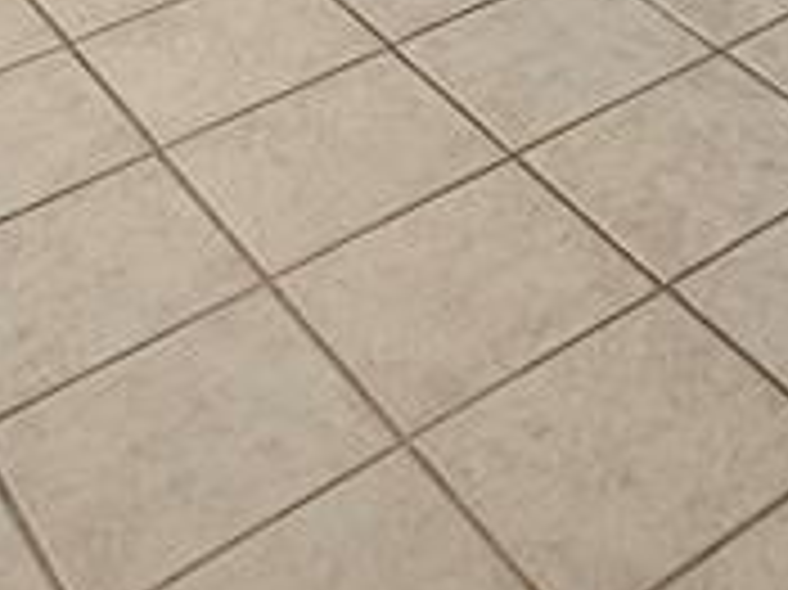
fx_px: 1729
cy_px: -723
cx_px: 883
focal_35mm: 76
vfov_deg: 14.5
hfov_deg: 23.9
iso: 160
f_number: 2.2
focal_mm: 2.2
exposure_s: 1/60
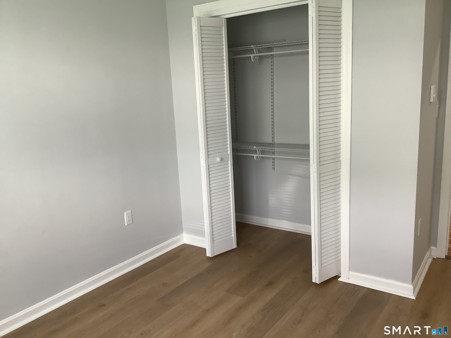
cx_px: 226
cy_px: 169
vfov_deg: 45.4
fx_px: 404
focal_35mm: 31
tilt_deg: -13.4
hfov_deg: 58.4
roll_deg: +2.3
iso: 100
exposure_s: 1/60
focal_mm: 3.3
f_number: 2.4
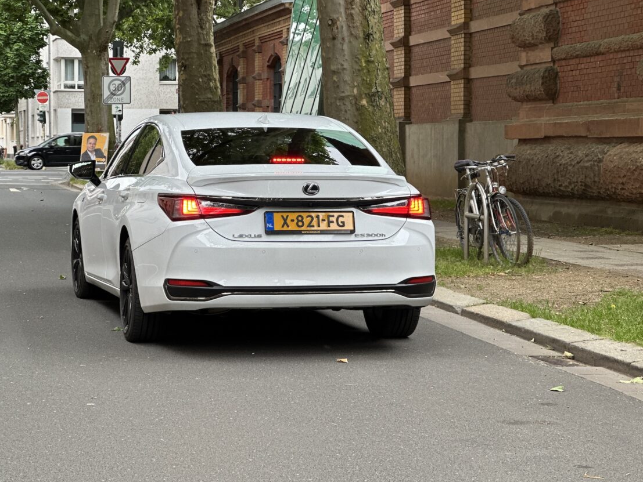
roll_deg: -0.2
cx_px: 283
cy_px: 205
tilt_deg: -0.8
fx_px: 1654
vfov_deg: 16.6
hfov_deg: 22.0
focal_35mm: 89
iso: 64
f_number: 2.8
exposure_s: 1/121
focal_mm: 9
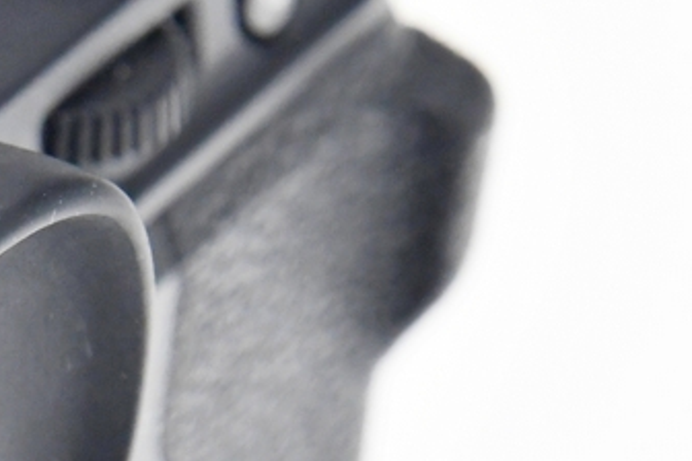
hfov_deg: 5.8
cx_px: -743
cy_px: 737
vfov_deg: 3.9
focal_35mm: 348
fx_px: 6689
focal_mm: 52
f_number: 8
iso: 1600
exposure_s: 1/100
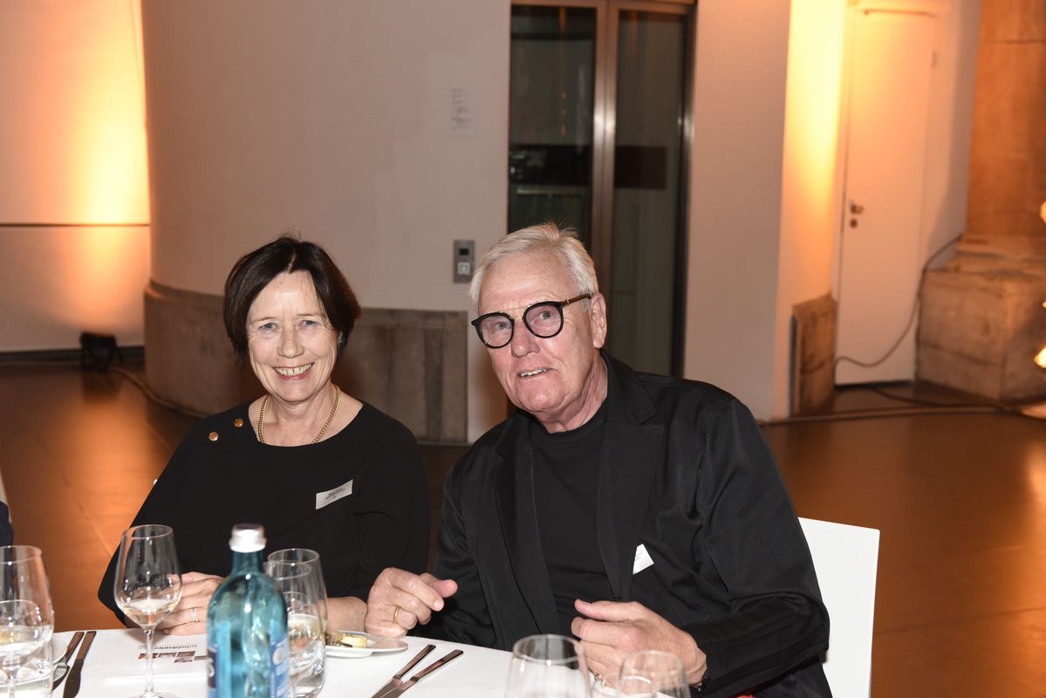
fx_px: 1395
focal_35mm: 48
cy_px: 349
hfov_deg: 41.1
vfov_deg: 28.1
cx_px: 523
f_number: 4.5
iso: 1600
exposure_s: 1/80
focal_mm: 48
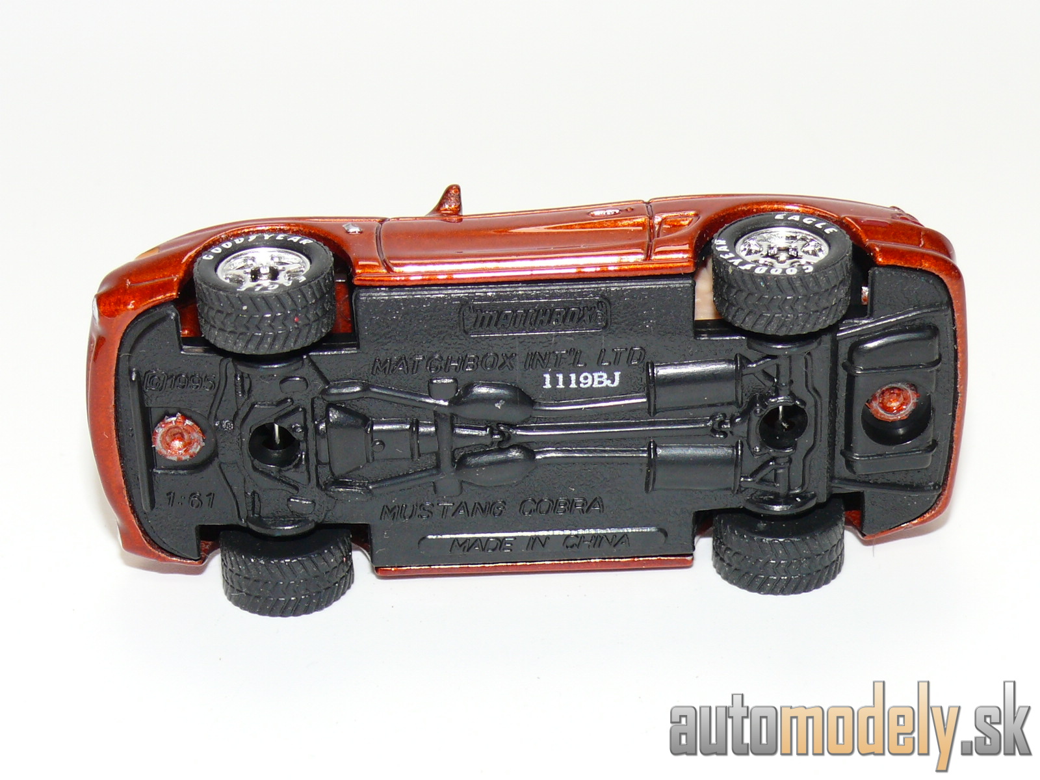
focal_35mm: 103
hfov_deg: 19.1
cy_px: 390
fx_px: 3095
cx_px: 520
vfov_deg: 14.4
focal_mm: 13.5
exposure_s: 1/30
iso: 100
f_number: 4
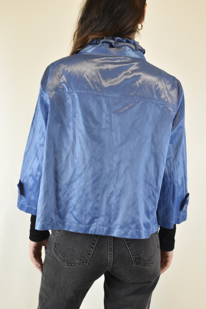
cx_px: 103
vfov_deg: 36.9
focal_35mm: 54
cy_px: 154
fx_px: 463
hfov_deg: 25.1
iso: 1600
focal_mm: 36
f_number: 16
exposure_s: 1/25
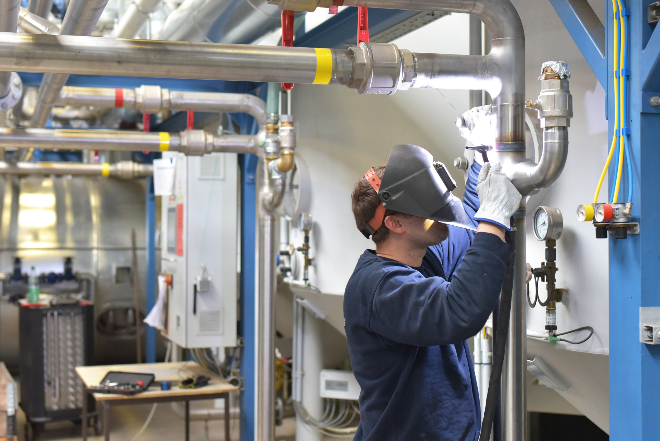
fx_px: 917
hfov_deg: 39.6
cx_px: 330
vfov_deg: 27.0
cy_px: 220
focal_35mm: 50
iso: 2000
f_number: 3.5
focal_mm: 50
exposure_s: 1/250
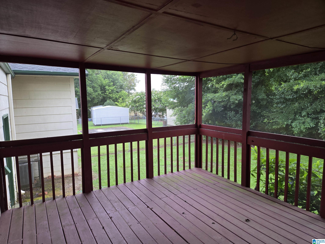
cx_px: 162
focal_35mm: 23
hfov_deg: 73.9
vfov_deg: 58.9
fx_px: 216
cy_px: 122
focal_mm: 5.4
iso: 25
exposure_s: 1/60
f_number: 1.8
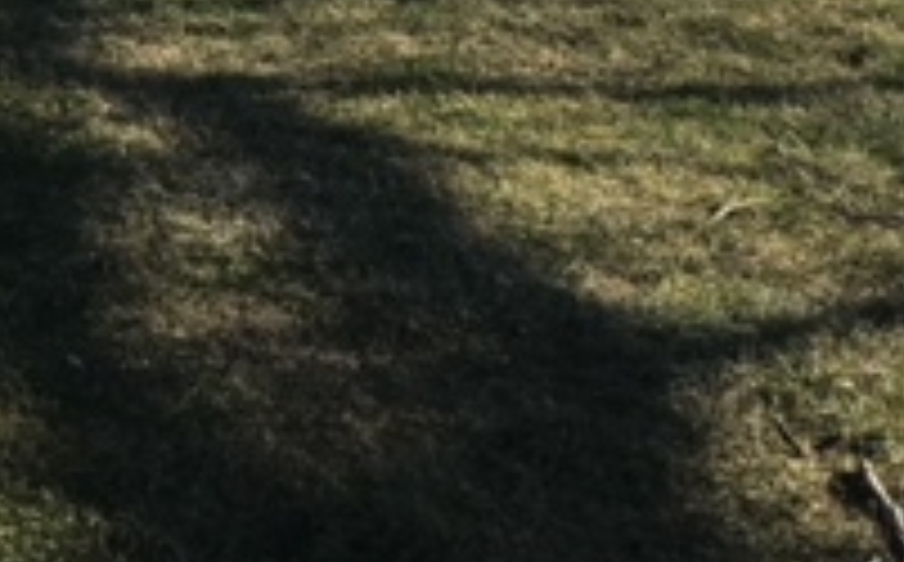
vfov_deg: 12.2
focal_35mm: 98
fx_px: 2411
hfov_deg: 20.0
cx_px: -162
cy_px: -454
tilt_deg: -1.8
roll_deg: +0.5
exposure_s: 1/1221
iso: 25
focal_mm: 4.15
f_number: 2.2
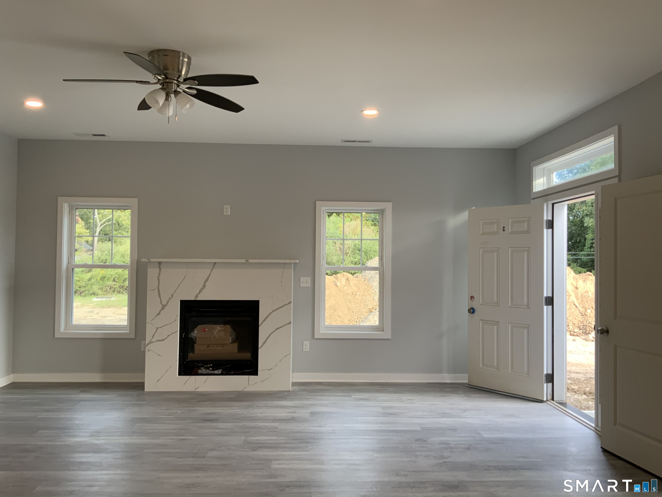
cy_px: 248
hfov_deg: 61.7
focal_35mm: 29
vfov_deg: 48.2
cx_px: 331
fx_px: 555
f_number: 1.8
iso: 50
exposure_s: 1/120
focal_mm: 3
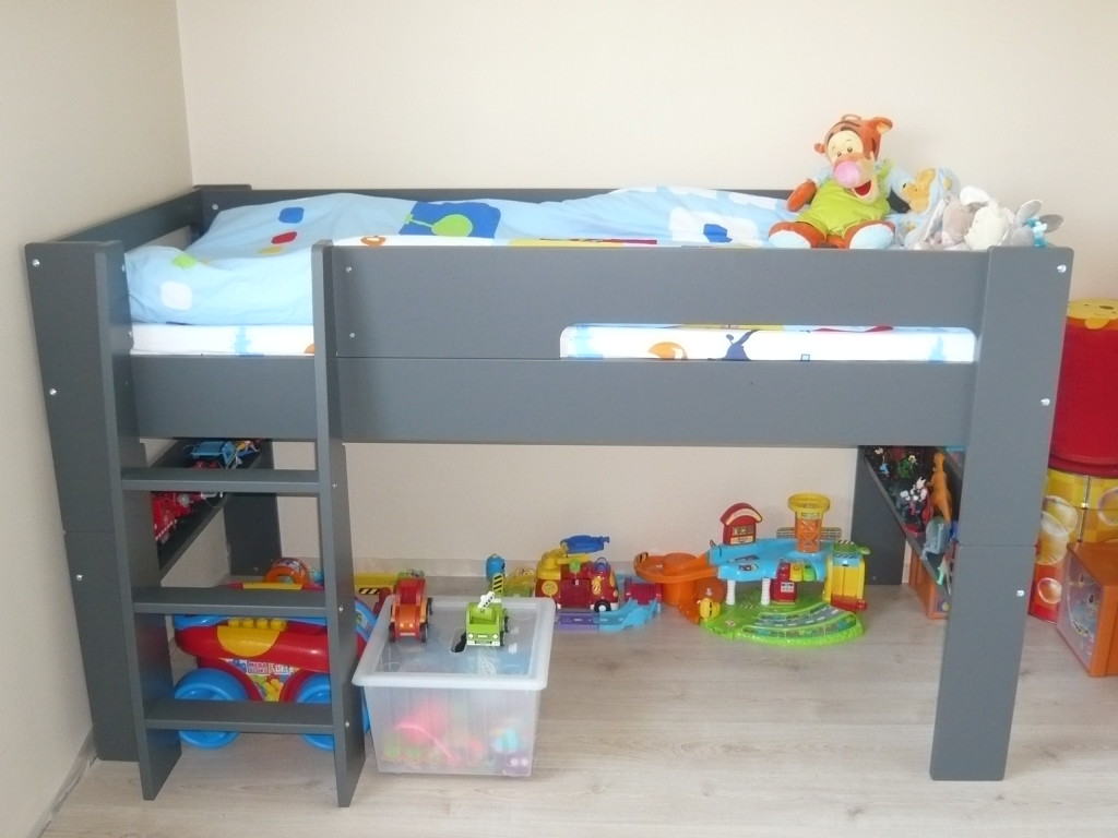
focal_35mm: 36
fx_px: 1163
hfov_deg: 51.4
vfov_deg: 39.7
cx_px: 559
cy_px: 419
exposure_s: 1/30
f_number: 2.9
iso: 200
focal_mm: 4.9
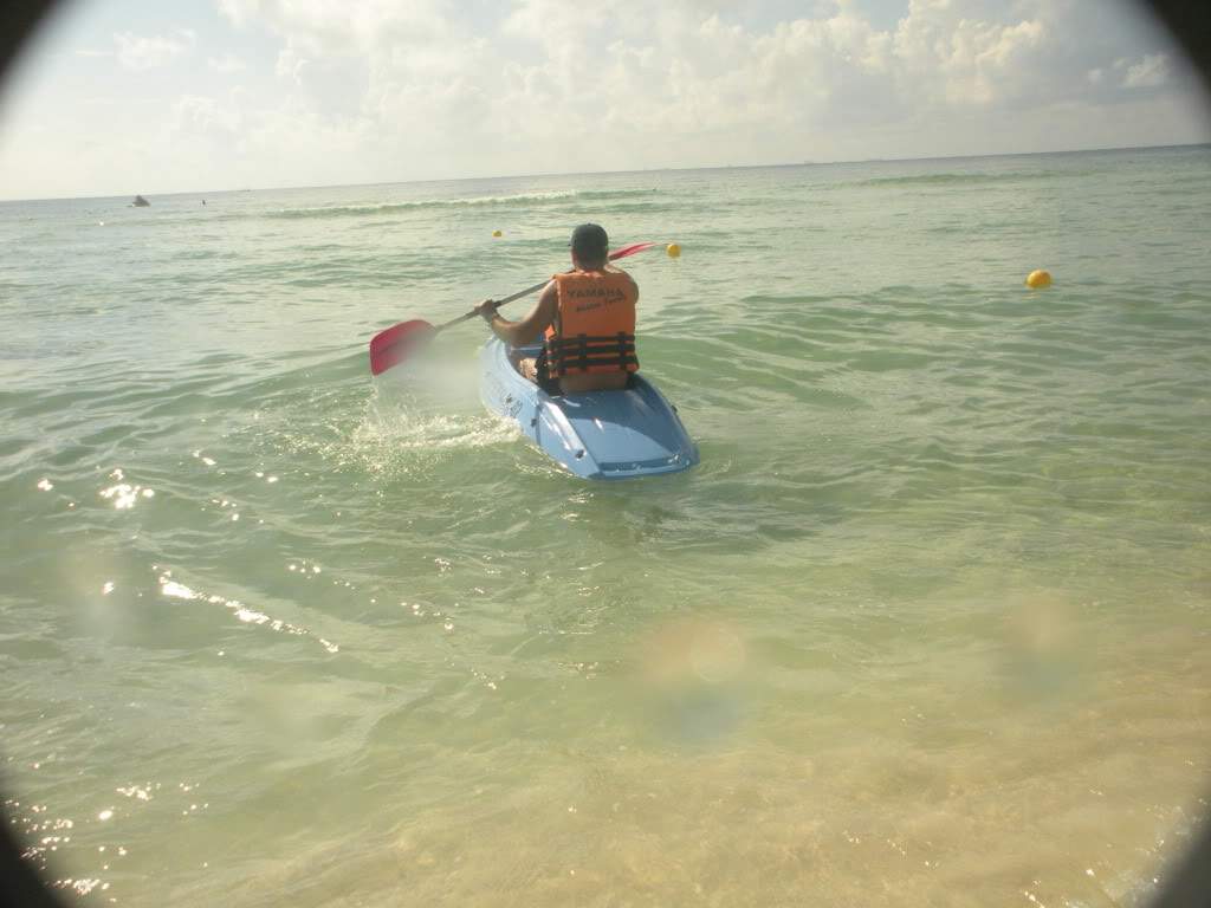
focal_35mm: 35
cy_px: 454
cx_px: 606
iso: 200
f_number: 5.6
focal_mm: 6.3
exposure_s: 1/1500
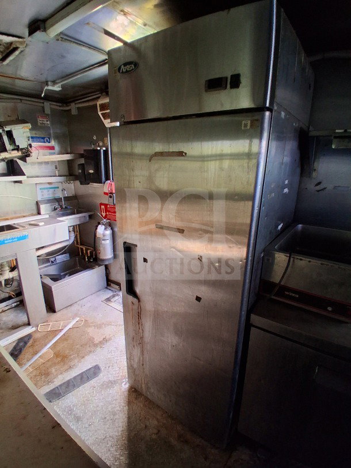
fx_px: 230
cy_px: 234
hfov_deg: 74.7
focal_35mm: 17
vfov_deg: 91.0
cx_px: 176
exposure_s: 1/40
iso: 320
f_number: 2.2
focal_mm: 1.4
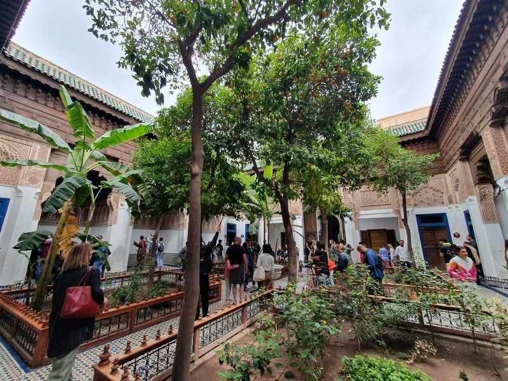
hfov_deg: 106.2
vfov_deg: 89.9
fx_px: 191
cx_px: 254
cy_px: 190
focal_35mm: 13
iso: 50
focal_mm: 1.8
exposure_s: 1/282
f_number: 2.2
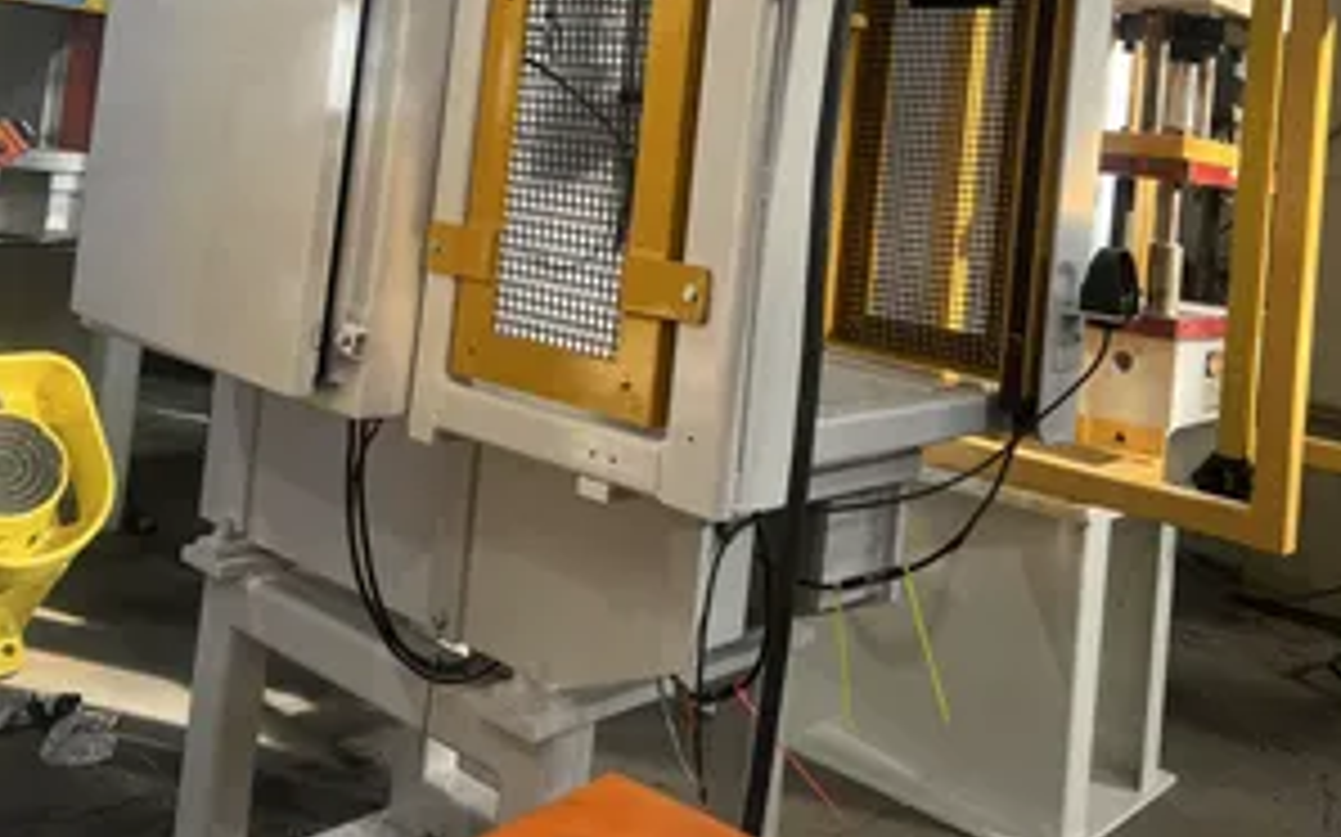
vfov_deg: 32.7
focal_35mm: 37
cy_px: 86
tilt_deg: +3.2
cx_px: 670
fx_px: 1352
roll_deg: -5.7
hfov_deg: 52.8
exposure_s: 1/266
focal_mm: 5.7
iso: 40
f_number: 1.5
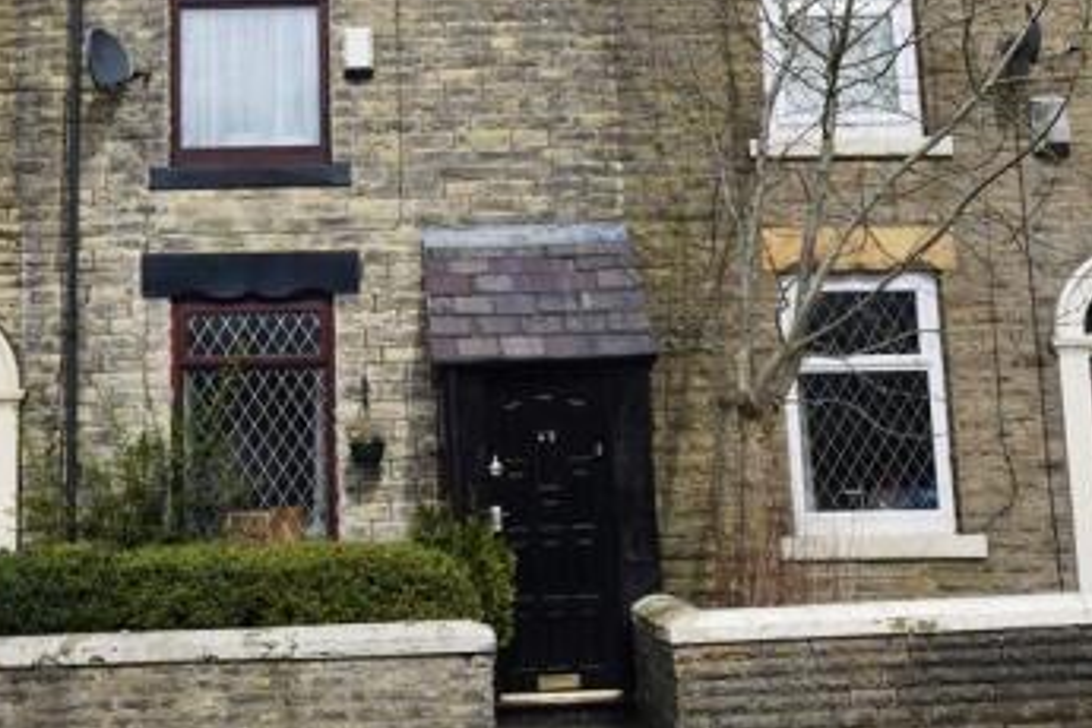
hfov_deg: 34.8
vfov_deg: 23.5
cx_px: 394
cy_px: 185
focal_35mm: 57
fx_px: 1729
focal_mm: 20
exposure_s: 1/400
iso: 200
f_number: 10
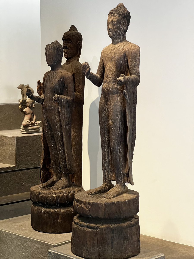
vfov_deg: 25.3
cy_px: 130
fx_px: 575
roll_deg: +1.0
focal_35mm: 77
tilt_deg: -4.0
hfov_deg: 19.1
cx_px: 97
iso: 800
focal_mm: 9
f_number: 2.8
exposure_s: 1/46
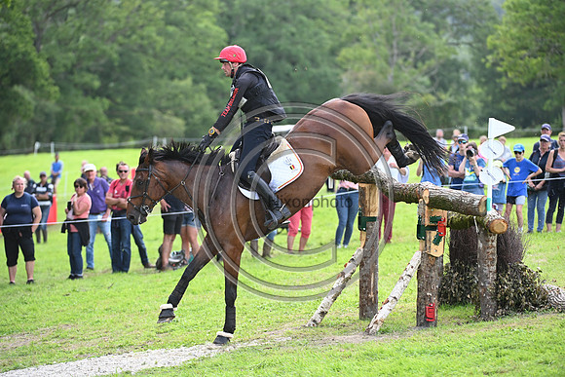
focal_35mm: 220
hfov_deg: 9.4
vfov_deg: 6.2
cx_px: 282
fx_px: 3453
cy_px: 188
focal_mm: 220
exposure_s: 1/1600
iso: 1600
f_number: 5
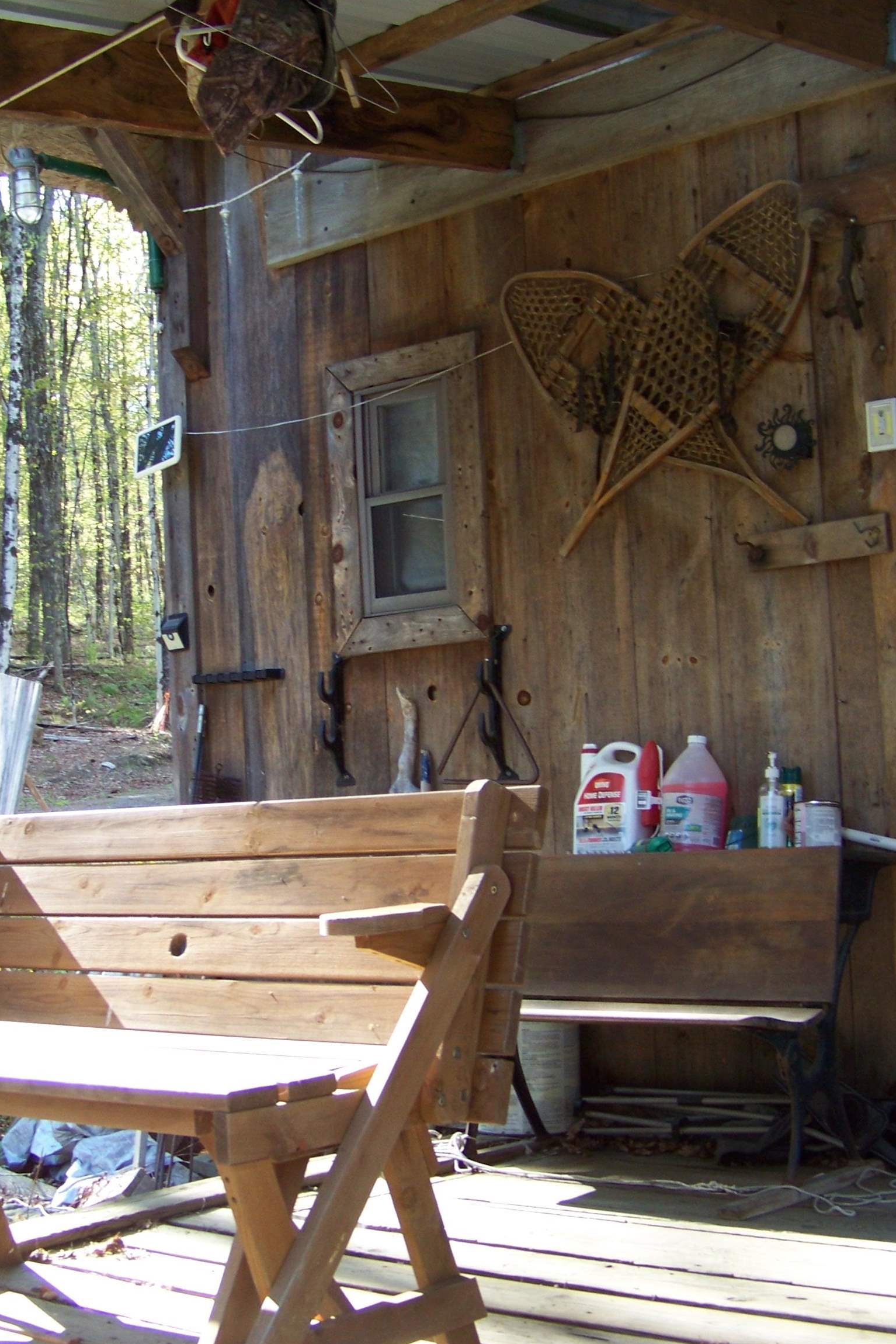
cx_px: 336
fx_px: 1866
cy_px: 672
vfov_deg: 39.6
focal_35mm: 50
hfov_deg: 26.9
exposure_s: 1/40
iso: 69
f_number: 2.8
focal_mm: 5.85
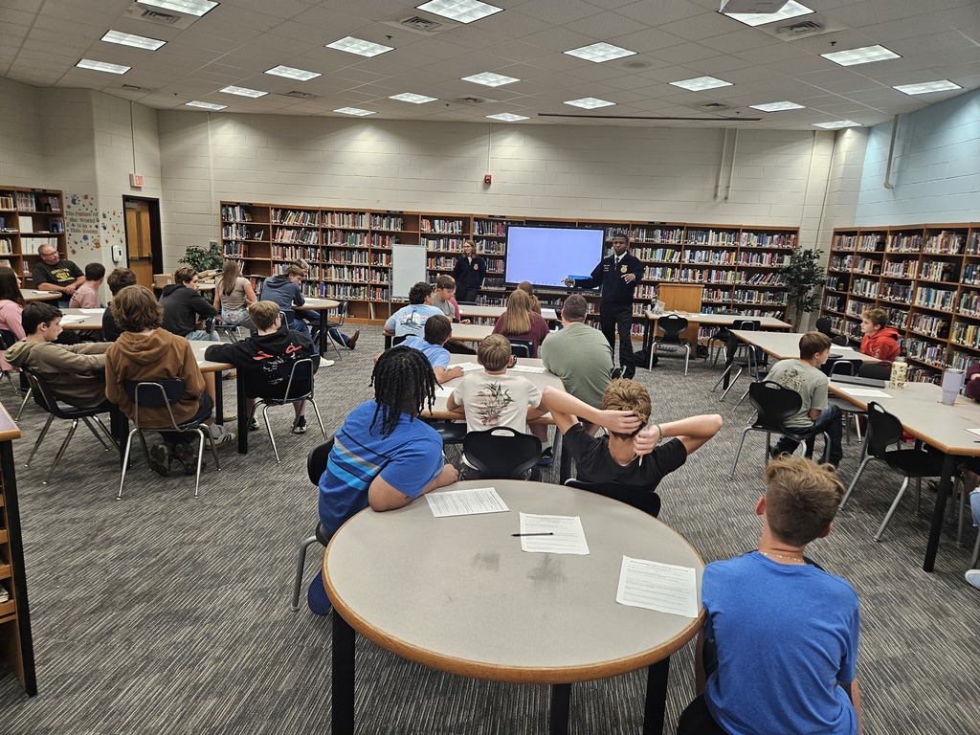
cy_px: 368
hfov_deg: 73.9
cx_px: 490
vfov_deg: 58.9
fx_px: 651
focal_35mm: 23
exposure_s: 1/120
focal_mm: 5.4
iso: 200
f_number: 1.8
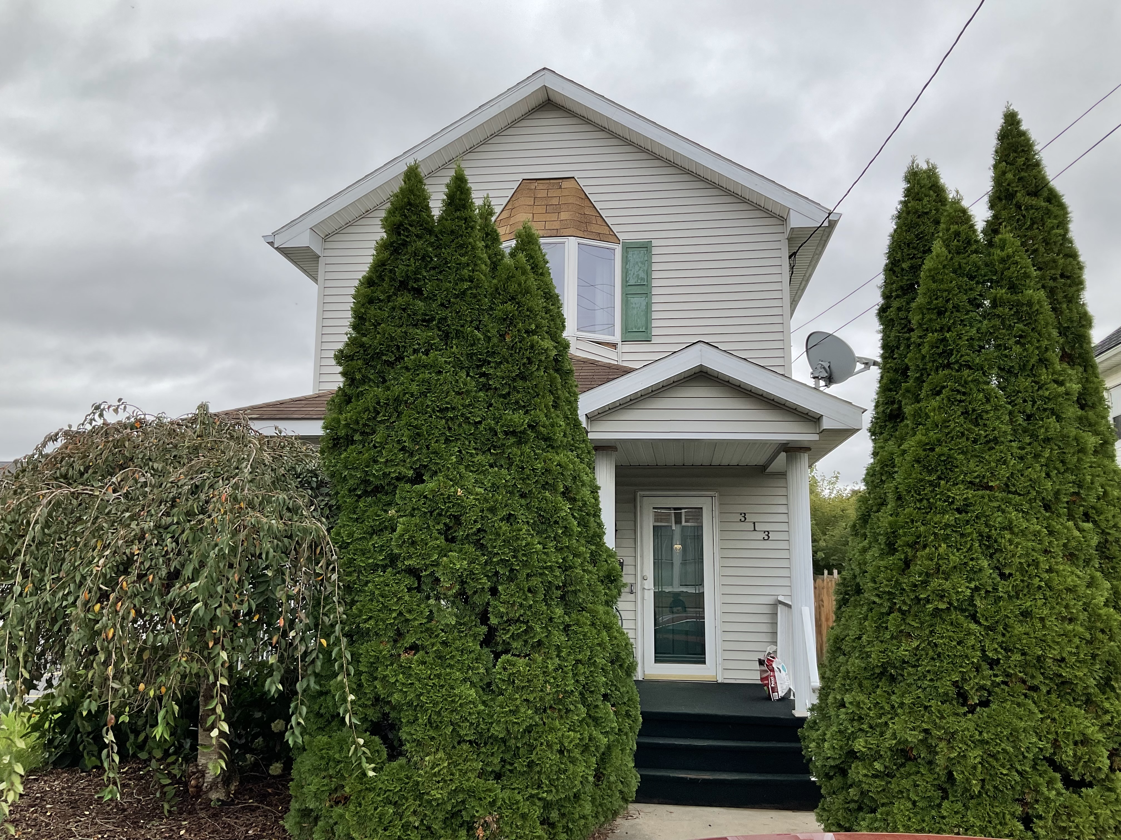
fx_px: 939
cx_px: 560
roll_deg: -0.2
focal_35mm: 29
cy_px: 420
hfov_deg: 61.7
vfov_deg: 48.2
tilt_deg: +11.0
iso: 16
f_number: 1.8
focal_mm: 3
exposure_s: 1/1098
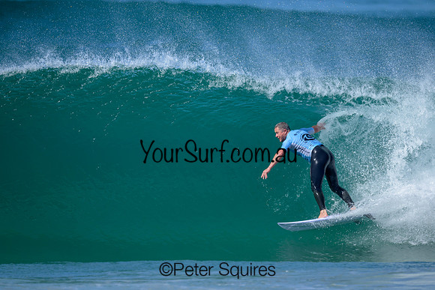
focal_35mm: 880
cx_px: 234
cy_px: 130
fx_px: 10638
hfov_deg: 2.3
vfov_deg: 1.6
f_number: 6.3
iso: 400
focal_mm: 800
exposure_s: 1/2000
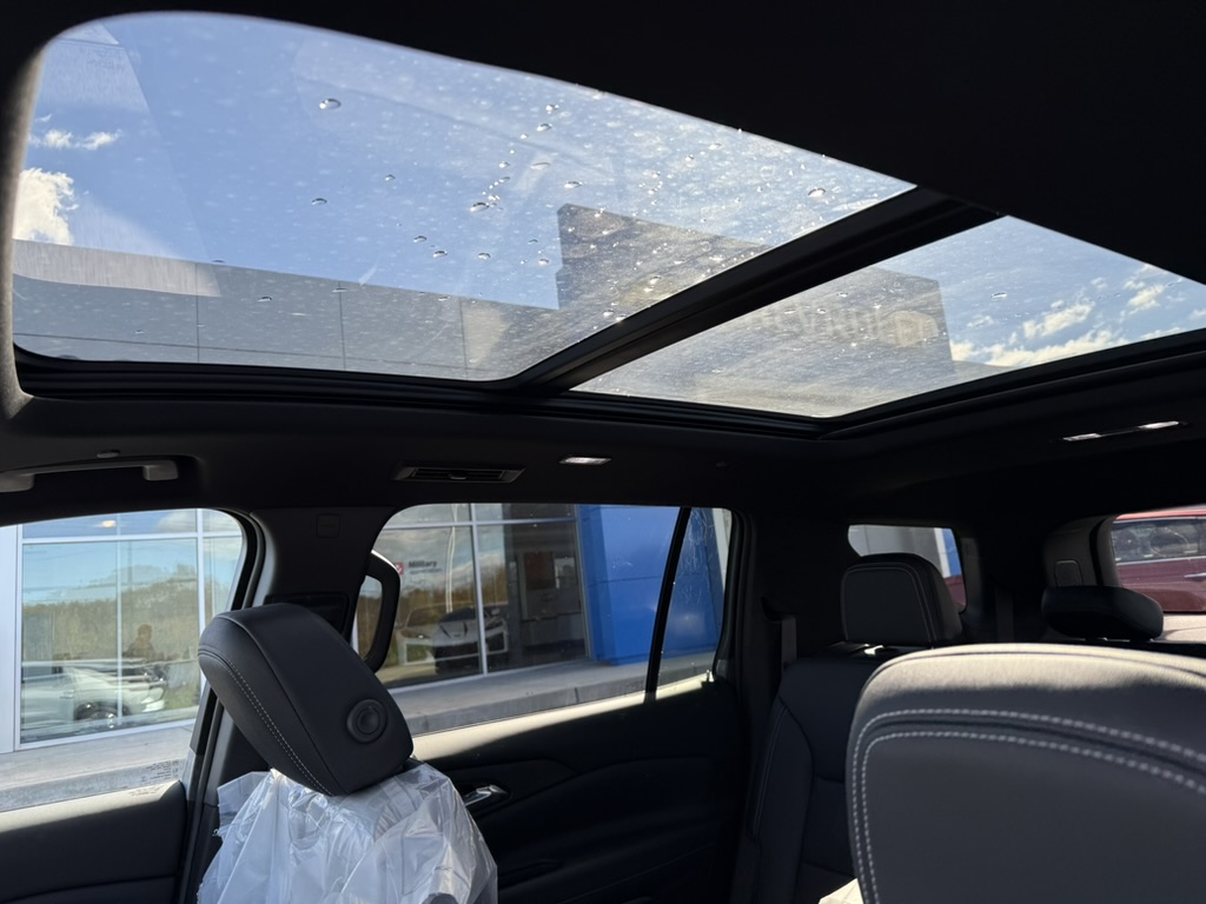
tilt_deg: +12.3
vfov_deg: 56.8
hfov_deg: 71.6
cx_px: 603
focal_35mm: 24
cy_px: 452
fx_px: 836
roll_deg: +6.0
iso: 80
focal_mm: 6.76
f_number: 1.78
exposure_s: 1/401
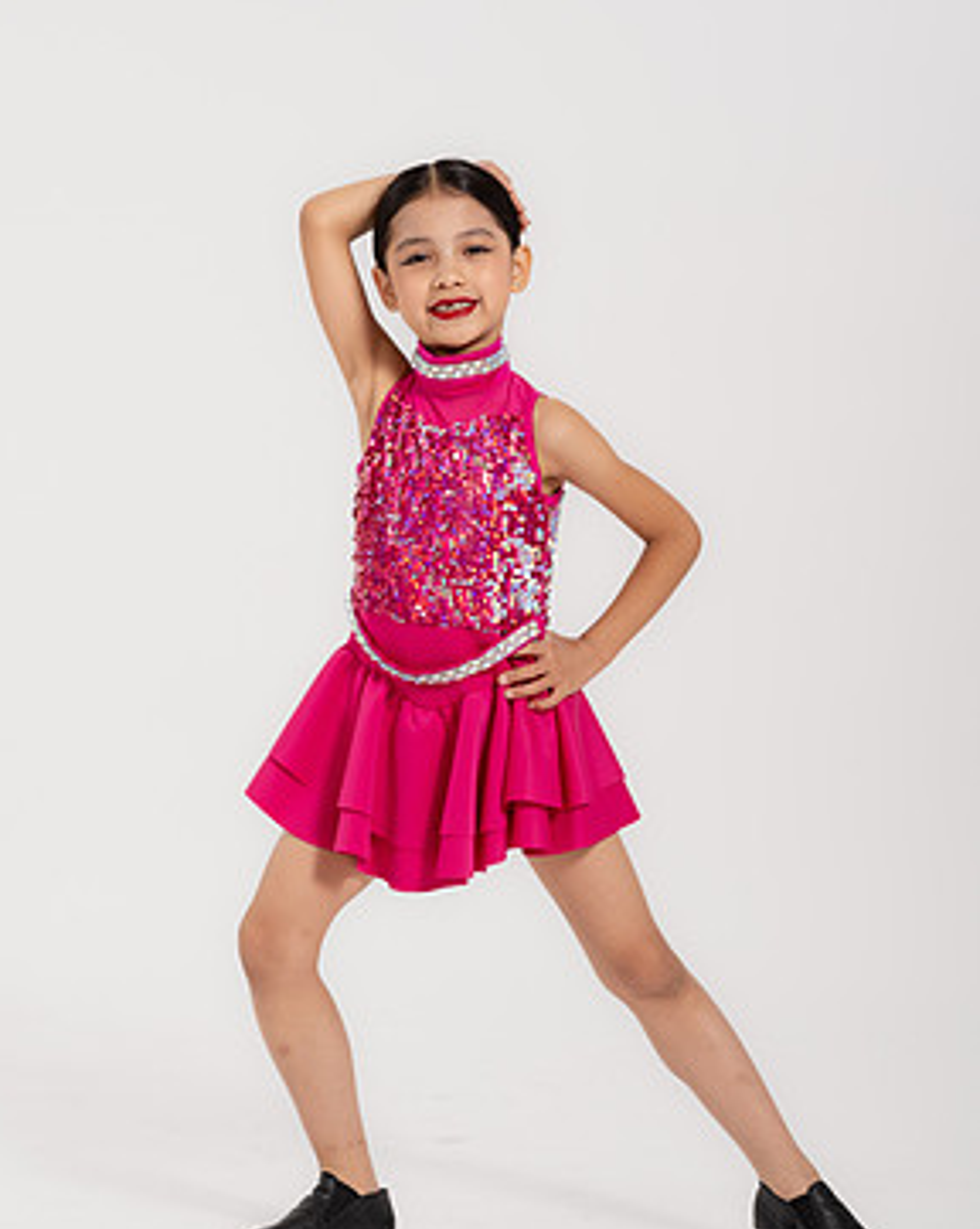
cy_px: 626
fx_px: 2978
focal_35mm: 82
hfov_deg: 18.7
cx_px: 473
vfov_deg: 23.3
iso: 400
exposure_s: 1/160
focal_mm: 70
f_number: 10
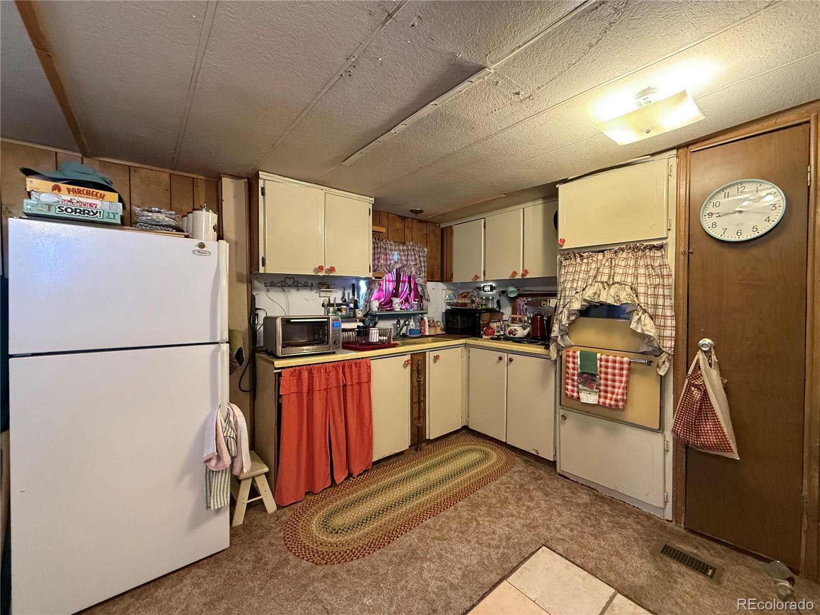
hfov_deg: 102.1
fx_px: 332
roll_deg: -0.6
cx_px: 410
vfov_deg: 85.7
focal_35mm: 14
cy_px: 308
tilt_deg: -1.7
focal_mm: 2.22
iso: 640
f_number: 2.2
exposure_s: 1/60
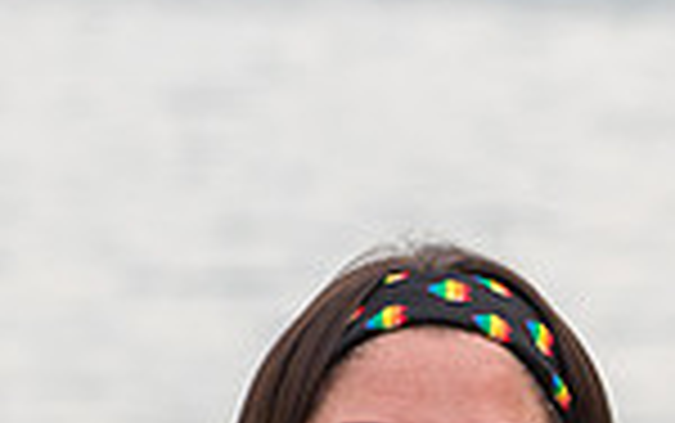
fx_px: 11414
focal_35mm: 620
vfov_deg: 2.1
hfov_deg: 3.4
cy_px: 767
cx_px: 675
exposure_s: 1/500
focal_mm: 105
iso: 250
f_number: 5.6
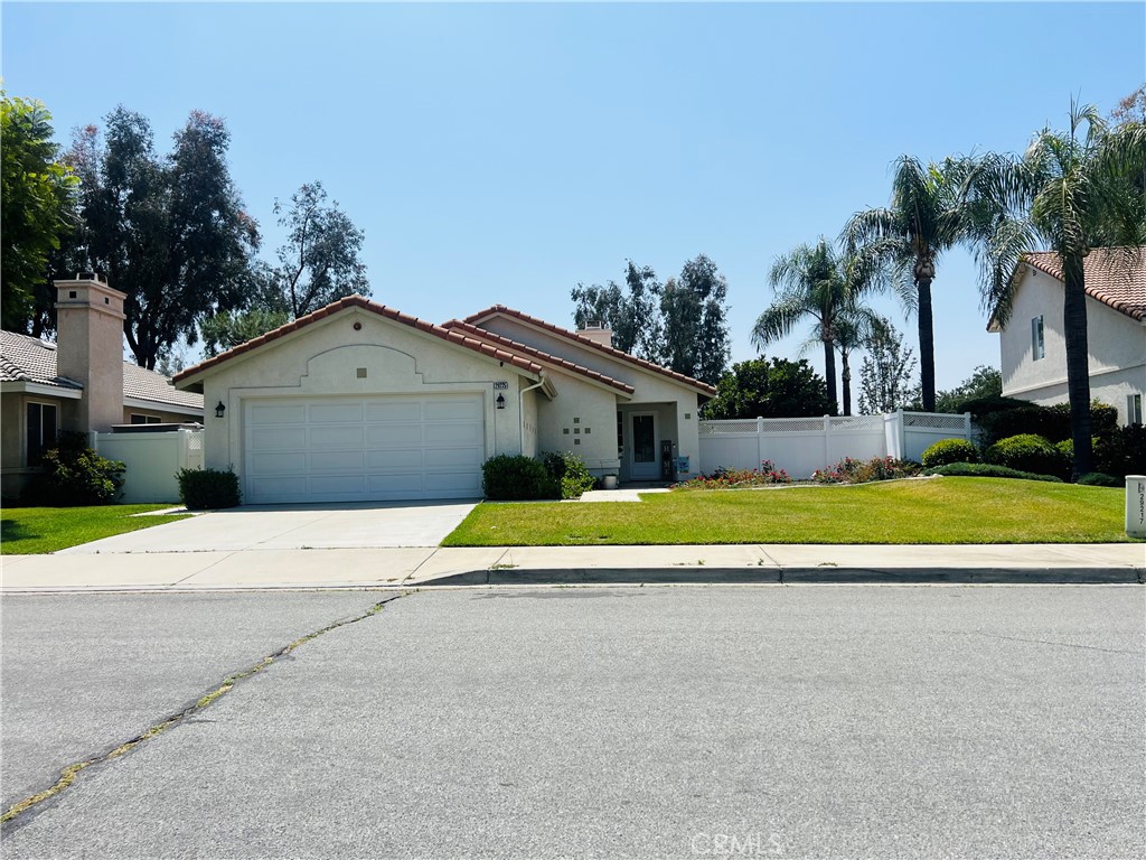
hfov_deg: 67.3
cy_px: 430
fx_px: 861
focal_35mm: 26
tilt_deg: +1.7
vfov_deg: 53.1
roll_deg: +0.7
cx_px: 573
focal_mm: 5.7
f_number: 1.5
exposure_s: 1/6211
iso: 50
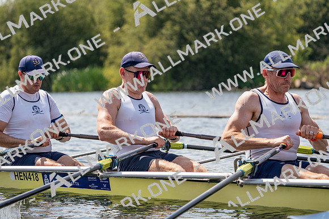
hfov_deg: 10.3
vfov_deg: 6.9
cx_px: 164
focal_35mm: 200
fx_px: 1828
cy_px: 110
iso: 200
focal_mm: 200
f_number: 5.6
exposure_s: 1/1600
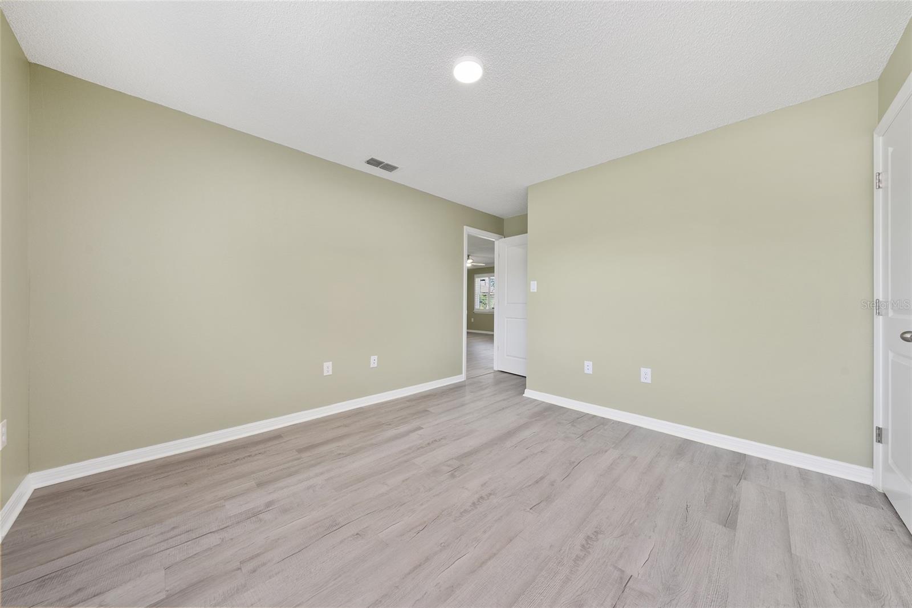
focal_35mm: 12
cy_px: 304
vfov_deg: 90.0
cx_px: 456
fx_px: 304
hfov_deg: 112.6
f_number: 9
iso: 125
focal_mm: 12
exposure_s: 1/2.5
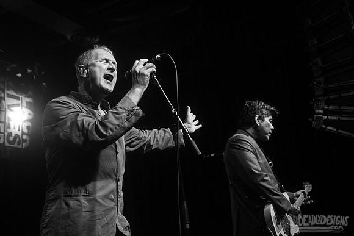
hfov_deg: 38.1
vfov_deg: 26.0
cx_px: 192
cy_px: 108
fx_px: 512
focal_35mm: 52
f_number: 3.2
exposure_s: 1/160
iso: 2000
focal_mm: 48
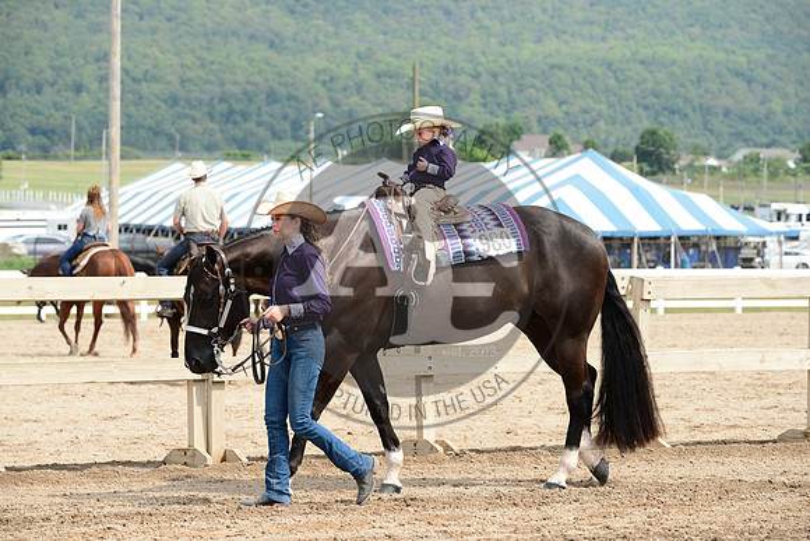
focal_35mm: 122
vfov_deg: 11.2
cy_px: 270
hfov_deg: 16.8
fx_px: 2746
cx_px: 405
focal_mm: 122
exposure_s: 1/800
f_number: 5.6
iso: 320
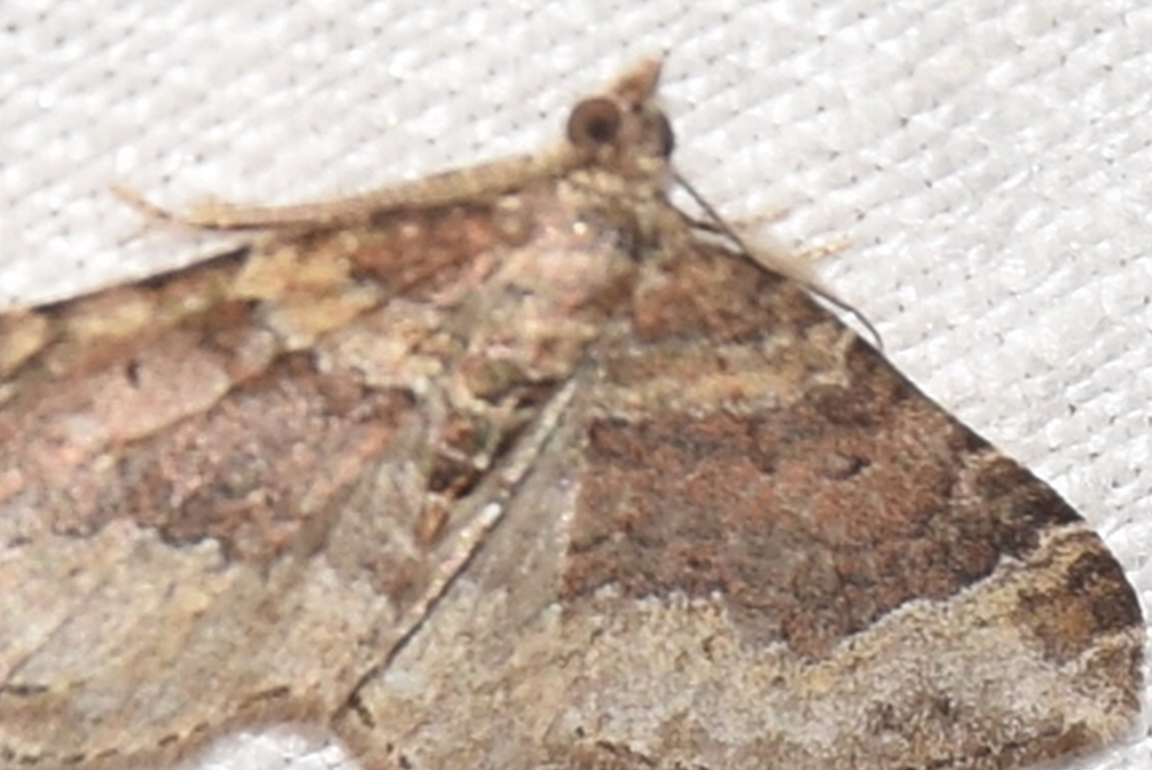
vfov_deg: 2.9
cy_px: 429
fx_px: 14991
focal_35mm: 468
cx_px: 463
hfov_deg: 4.4
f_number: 11
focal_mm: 140
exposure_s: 1/160
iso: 100
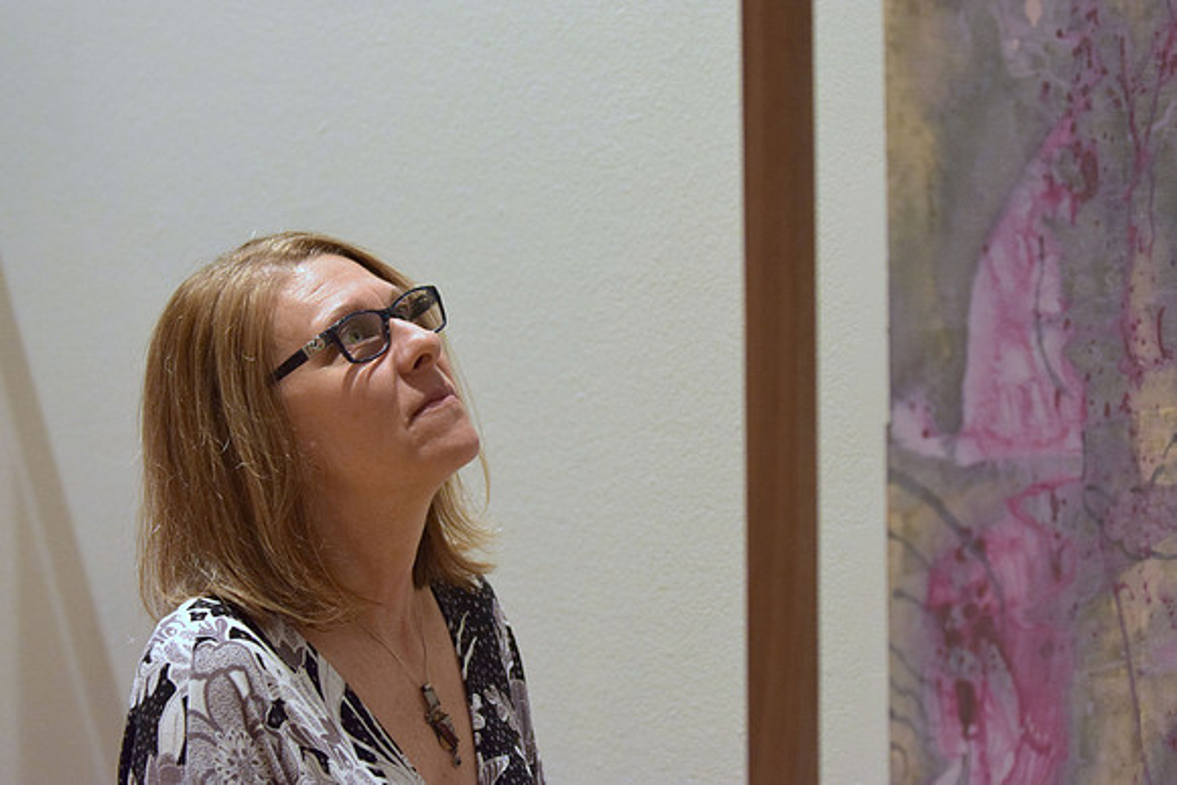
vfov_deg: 13.0
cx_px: 588
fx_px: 3434
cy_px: 392
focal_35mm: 105
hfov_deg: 19.5
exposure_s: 1/160
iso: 1600
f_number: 2.8
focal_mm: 70
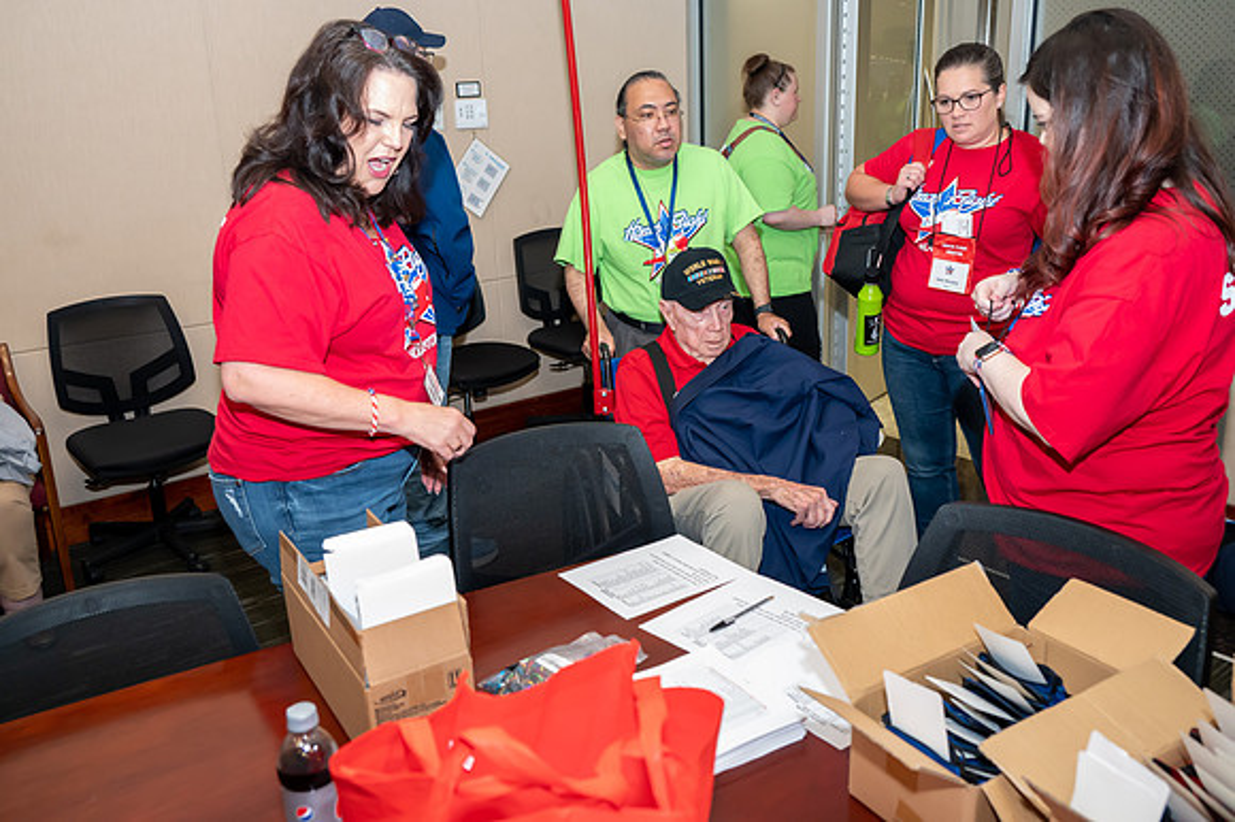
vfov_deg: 42.9
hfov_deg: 61.1
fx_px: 1046
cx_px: 618
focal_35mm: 30
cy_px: 411
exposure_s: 1/160
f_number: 5
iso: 5600
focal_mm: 30.5
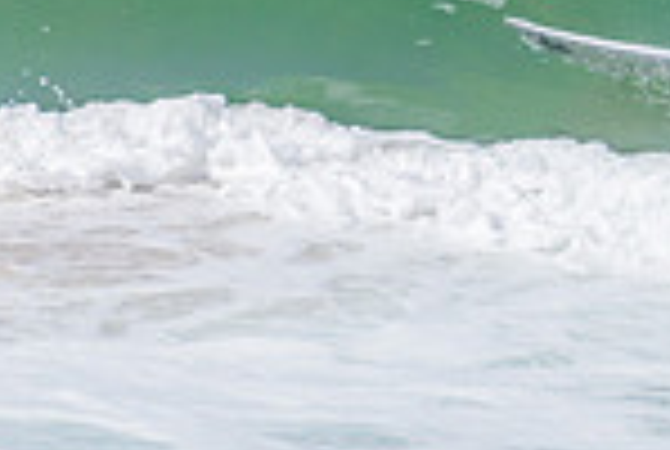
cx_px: 706
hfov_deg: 1.1
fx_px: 36177
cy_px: -209
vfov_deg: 0.7
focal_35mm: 1940
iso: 140
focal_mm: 500
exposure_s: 1/2000
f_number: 5.6
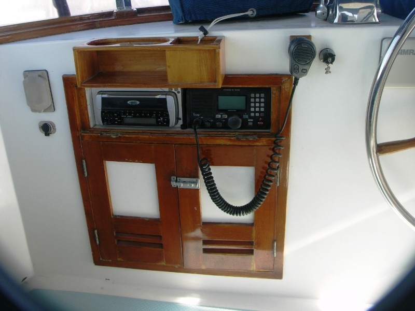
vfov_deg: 49.7
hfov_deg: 63.4
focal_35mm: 28
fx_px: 336
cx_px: 208
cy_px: 156
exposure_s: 1/80
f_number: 3.5
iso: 50
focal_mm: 7.4
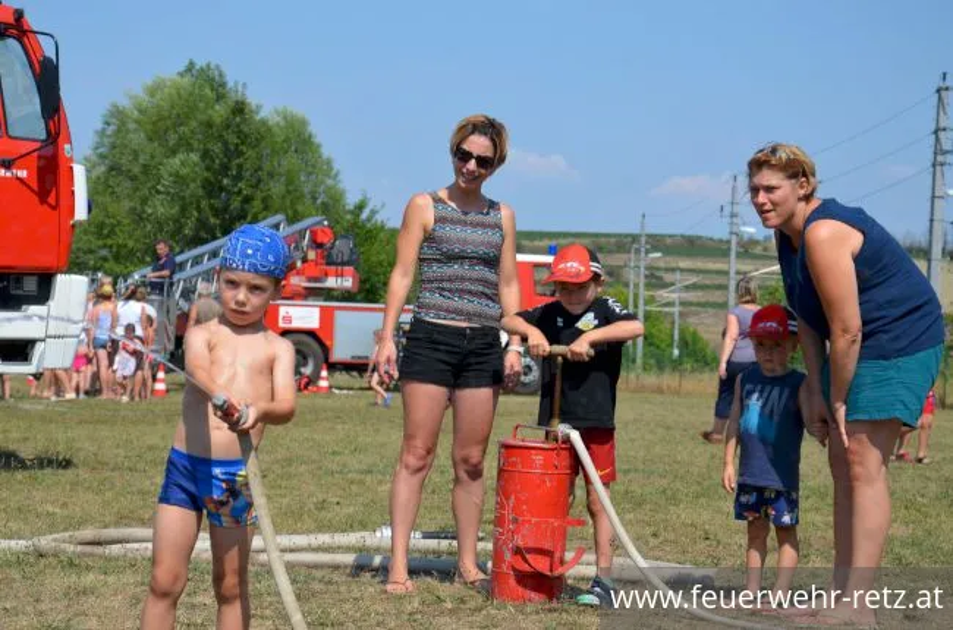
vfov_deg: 13.0
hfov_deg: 19.5
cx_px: 476
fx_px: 2773
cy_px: 315
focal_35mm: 105
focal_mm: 70
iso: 100
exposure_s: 1/320
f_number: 9
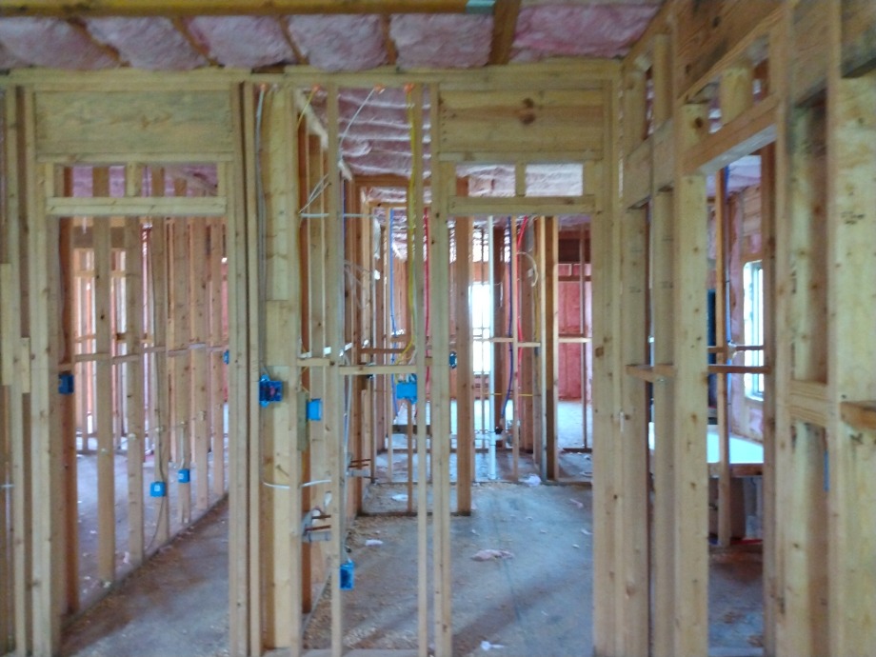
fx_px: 506
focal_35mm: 20
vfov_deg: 66.0
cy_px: 328
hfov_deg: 81.7
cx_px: 438
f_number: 2
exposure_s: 1/30
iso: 828
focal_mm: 3.54
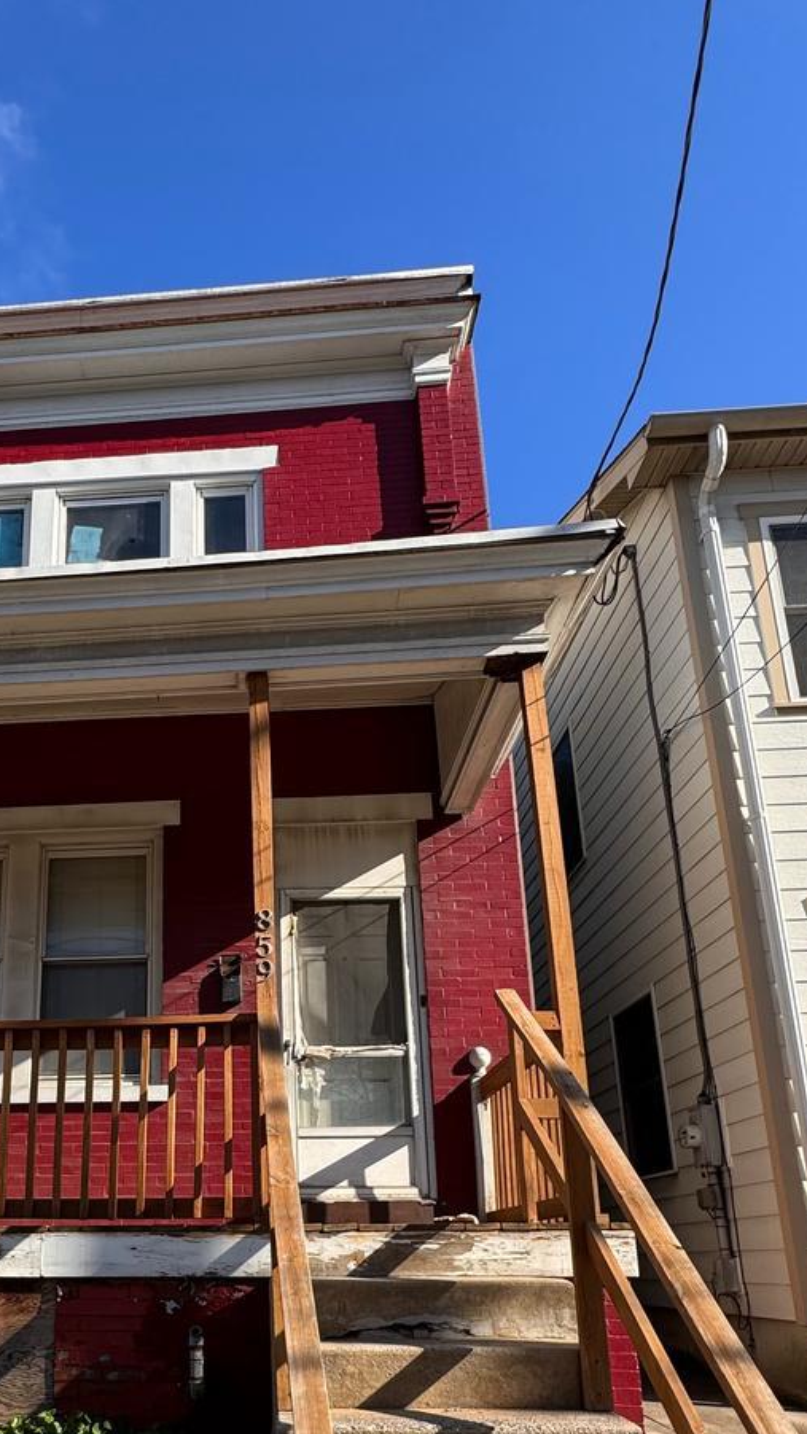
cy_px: 1014
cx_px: 169
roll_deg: -0.4
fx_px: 989
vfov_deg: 68.7
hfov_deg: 42.5
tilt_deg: +14.1
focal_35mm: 26
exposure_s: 1/687
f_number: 2.2
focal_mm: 2.22
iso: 50
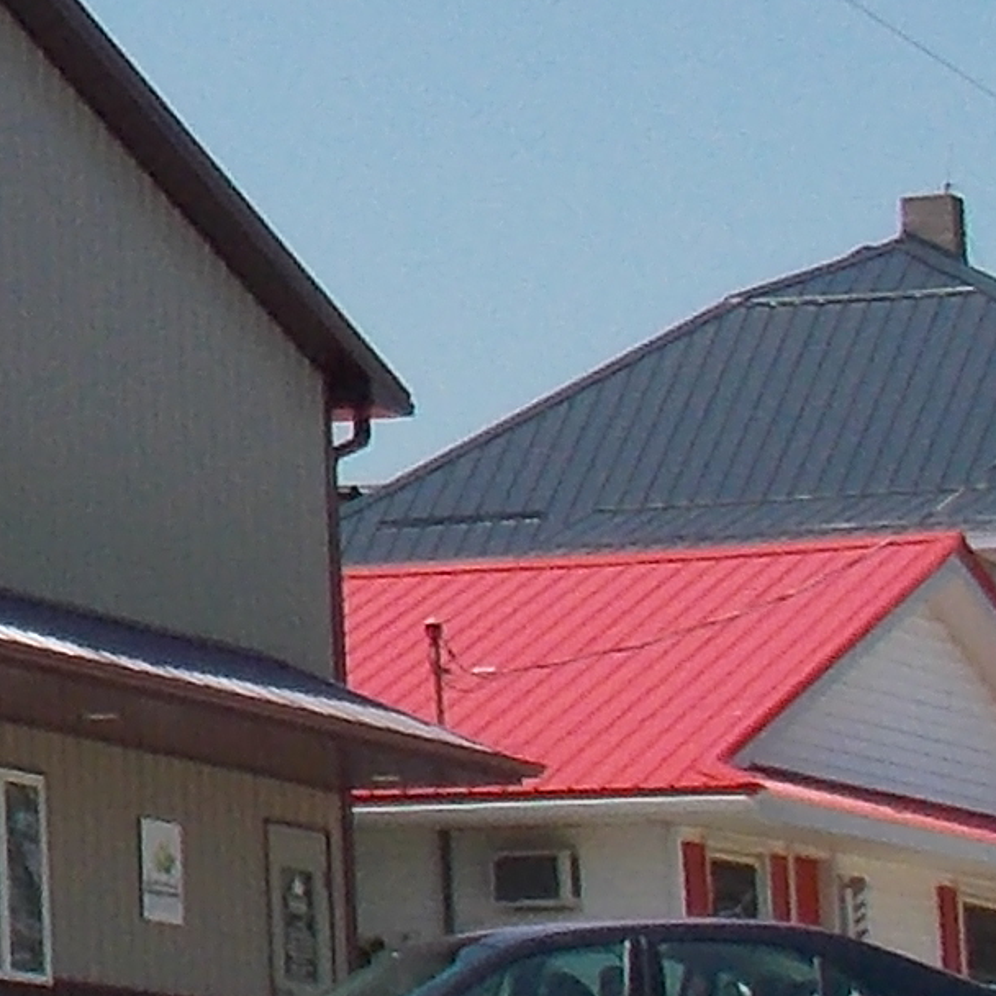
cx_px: -1456
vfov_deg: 8.6
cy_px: -113
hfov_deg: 8.0
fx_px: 6543
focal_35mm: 201
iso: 80
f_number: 3.3
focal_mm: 5.3
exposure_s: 1/1000
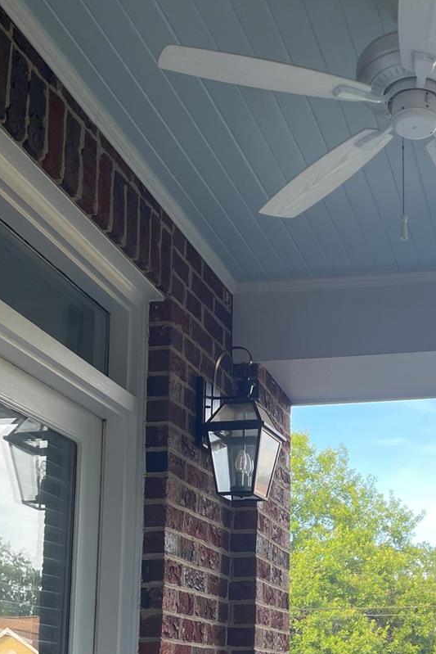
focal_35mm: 52
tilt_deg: +9.9
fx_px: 944
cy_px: 534
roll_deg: +0.7
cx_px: 384
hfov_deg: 25.3
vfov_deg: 36.7
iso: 32
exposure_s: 1/198
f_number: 1.6
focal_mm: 4.2
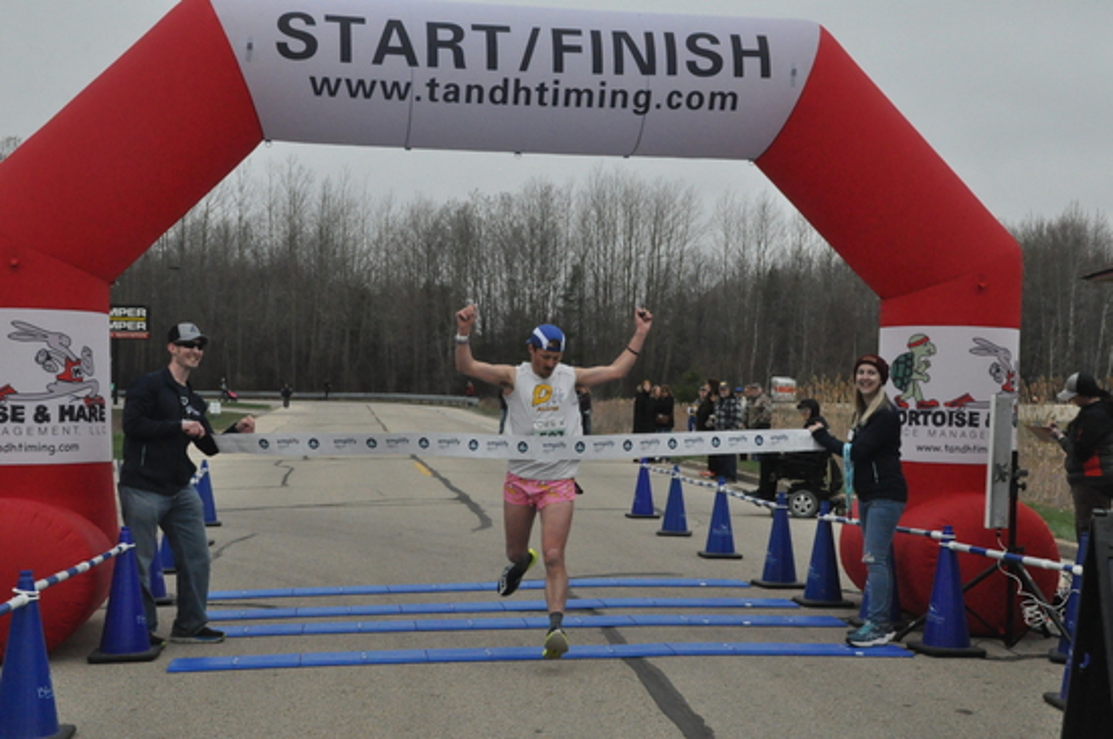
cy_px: 370
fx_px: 1621
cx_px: 556
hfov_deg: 37.9
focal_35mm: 52
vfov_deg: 25.7
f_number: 14
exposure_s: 1/800
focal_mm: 35
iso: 3200
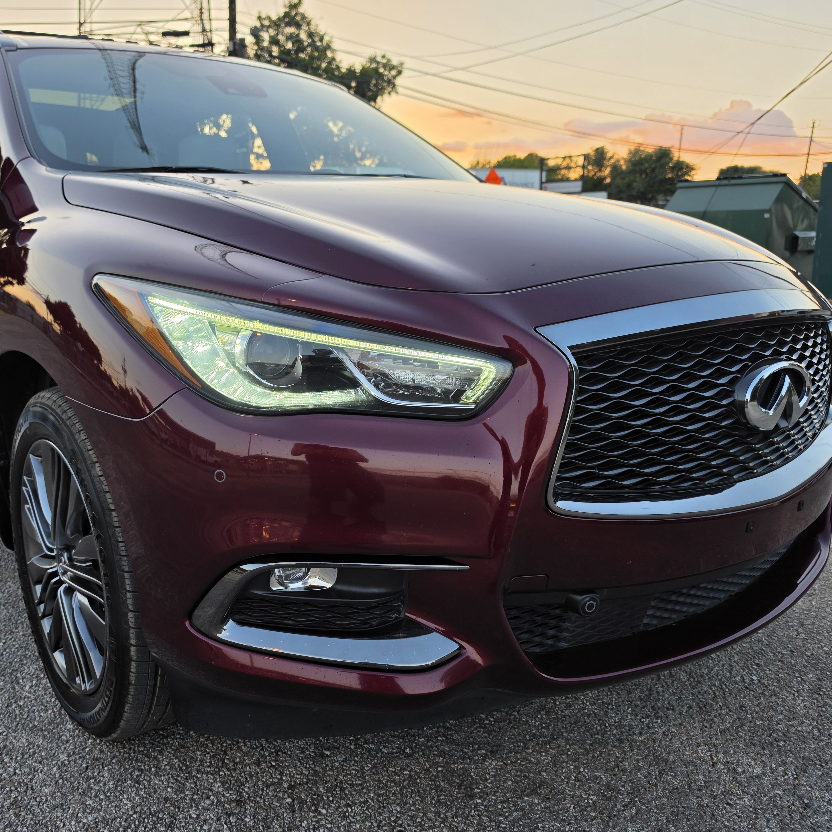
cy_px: 422
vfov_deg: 57.3
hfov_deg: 57.0
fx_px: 761
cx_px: 348
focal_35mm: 28
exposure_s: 1/180
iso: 16
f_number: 1.4
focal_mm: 6.5
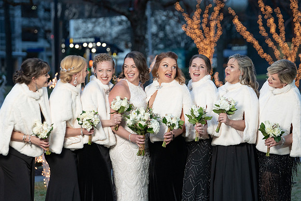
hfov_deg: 13.6
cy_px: 104
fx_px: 1259
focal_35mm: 151
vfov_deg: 9.1
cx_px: 142
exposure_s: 1/250
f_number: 4
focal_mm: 140
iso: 2000
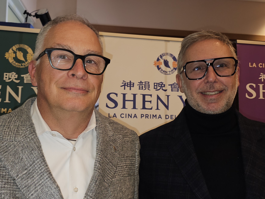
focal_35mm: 37
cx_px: 123
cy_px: 104
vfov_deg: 38.7
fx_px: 283
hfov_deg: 50.1
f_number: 1.7
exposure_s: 1/50
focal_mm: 6.3
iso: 100
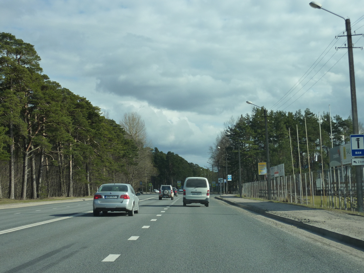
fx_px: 547
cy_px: 136
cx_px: 182
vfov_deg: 28.0
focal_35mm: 52
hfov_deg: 36.8
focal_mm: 8.5
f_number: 4.5
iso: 125
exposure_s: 1/500
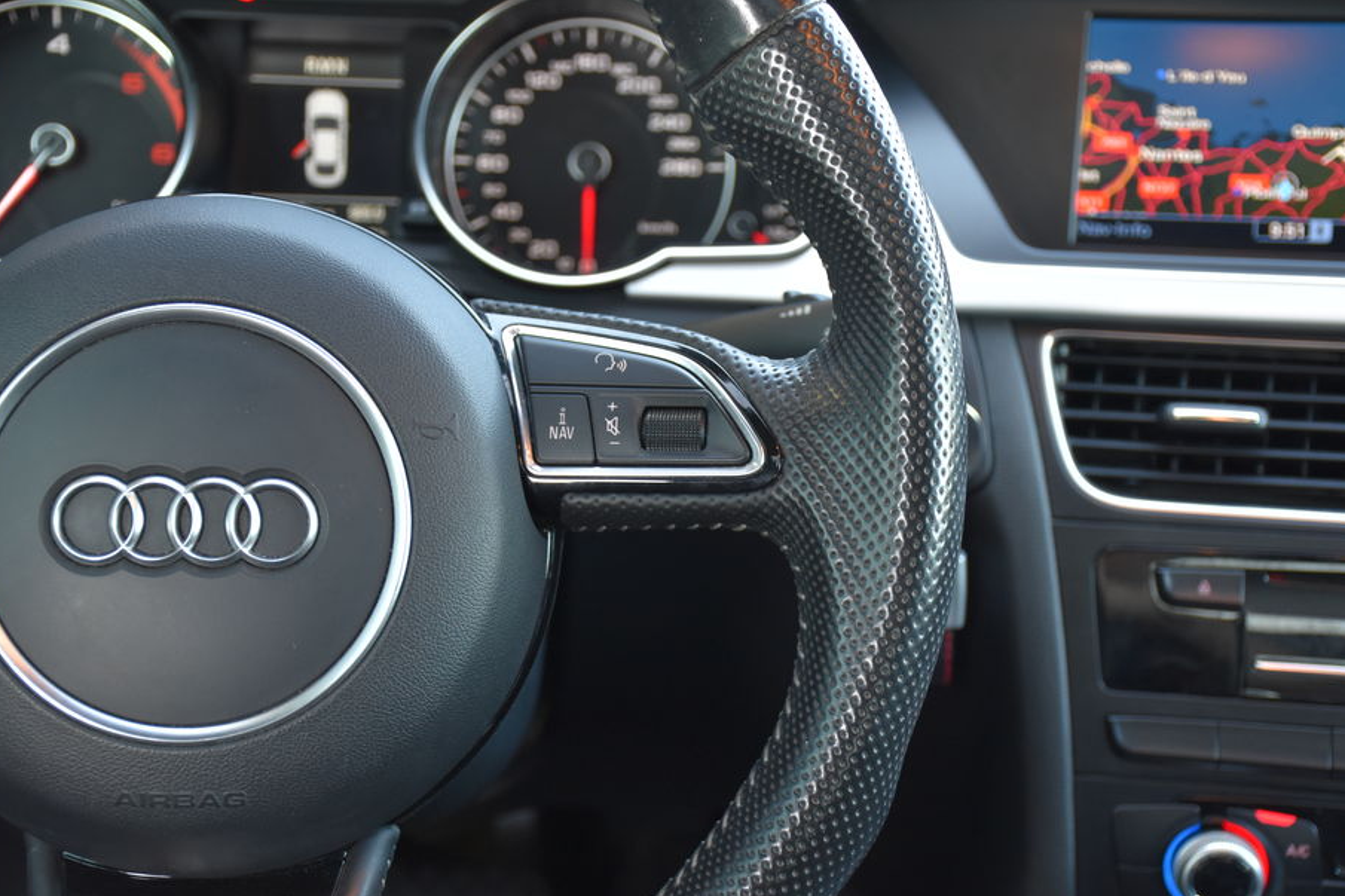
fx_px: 2353
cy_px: 493
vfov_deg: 21.6
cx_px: 681
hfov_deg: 31.9
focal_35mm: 63
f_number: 4.2
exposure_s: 1/60
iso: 900
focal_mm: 38
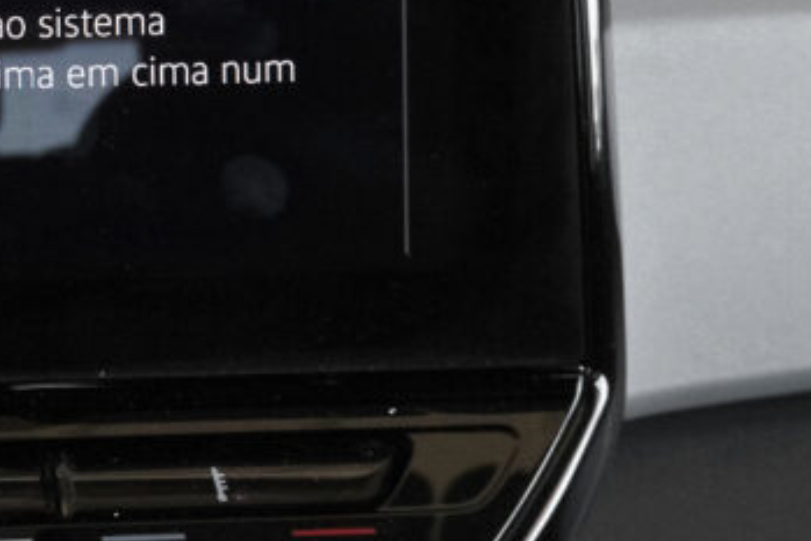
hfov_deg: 20.7
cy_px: 89
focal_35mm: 88
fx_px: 1983
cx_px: -295
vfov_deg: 15.4
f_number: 9
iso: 2000
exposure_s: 1/160
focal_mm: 19.7
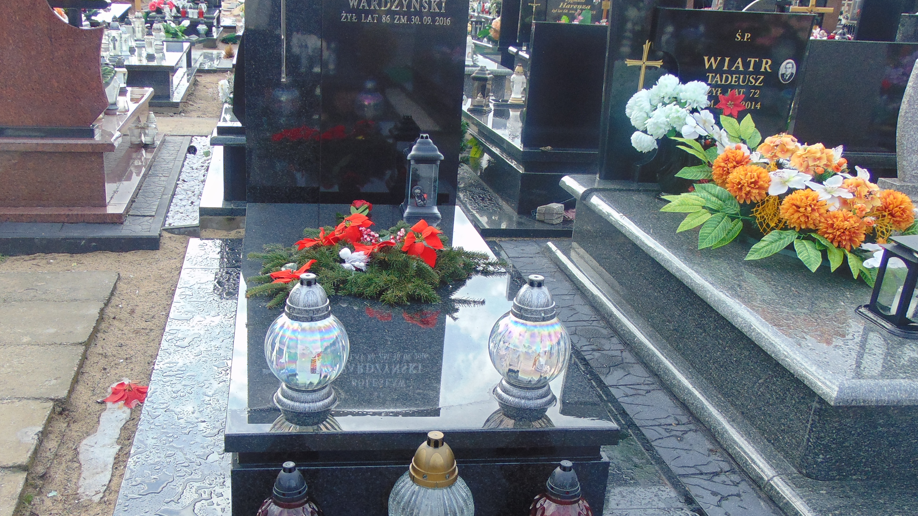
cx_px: 386
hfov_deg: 55.0
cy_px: 287
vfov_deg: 32.8
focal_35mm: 36
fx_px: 876
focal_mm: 4.5
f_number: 3
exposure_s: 1/250
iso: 80
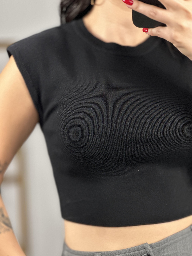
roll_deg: +7.8
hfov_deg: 19.1
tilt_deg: -30.0
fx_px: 569
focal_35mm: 77
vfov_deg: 25.3
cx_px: 96
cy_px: 128
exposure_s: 1/50
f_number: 2.8
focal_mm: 9
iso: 160
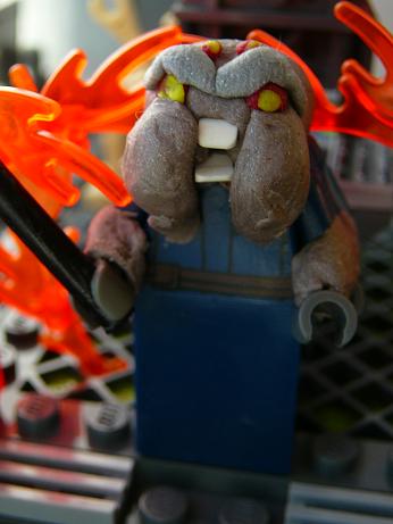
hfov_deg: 26.6
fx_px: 832
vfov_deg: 34.9
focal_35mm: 55
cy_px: 262
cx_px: 196
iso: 80
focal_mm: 8.2
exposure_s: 1/60
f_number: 3.5
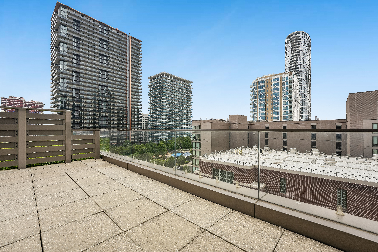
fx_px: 147
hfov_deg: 104.3
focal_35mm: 14
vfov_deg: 81.2
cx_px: 189
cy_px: 126
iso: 100
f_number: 10
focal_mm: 14
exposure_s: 1/125
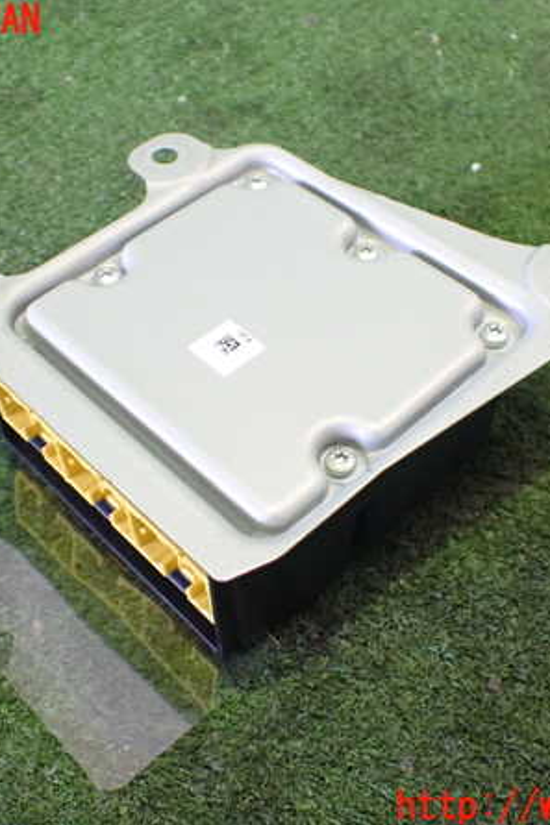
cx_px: 259
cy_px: 414
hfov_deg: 31.9
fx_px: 963
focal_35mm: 42
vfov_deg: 46.4
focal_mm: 5.4
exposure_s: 1/60
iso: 800
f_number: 2.3
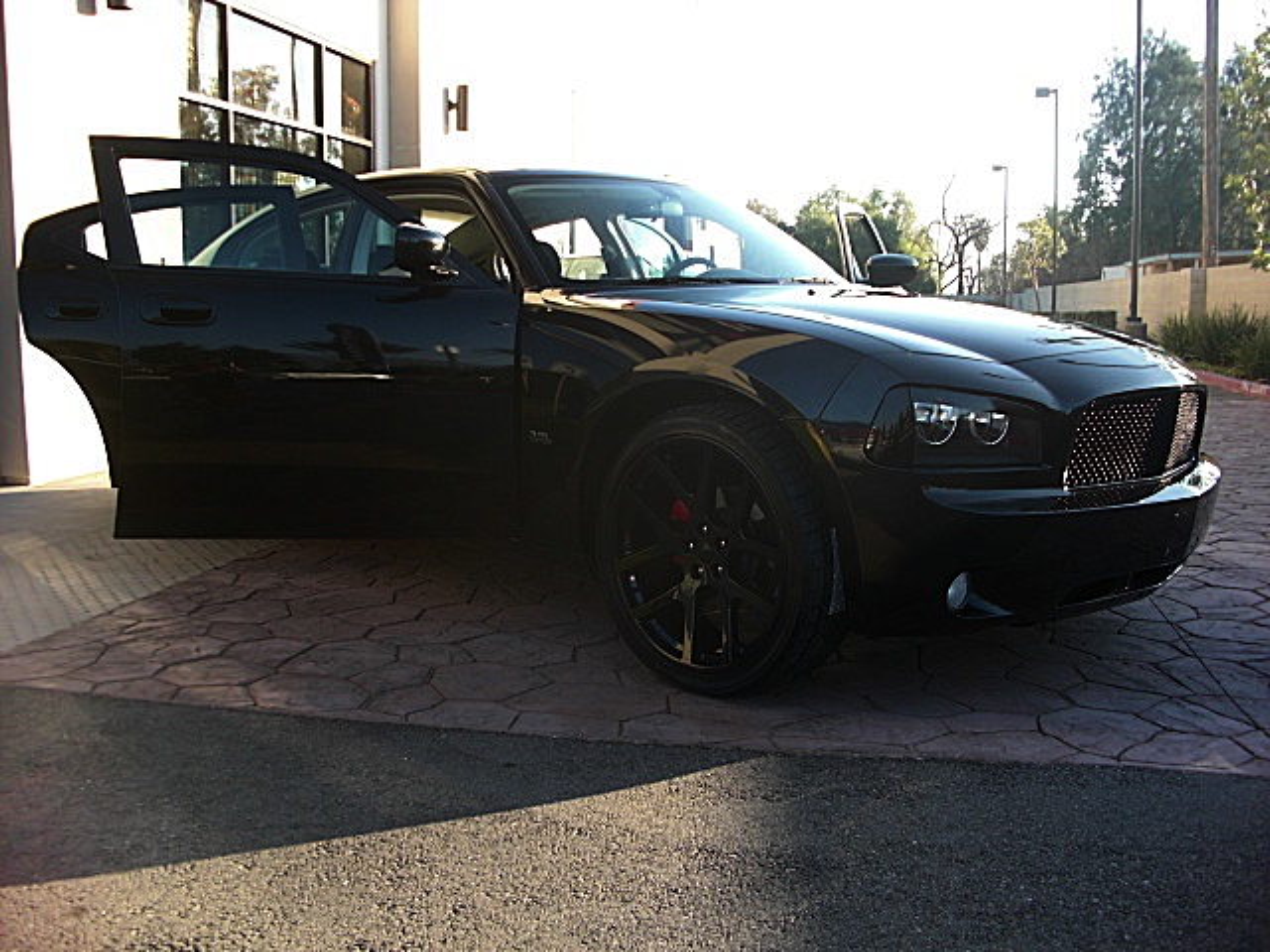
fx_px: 1321
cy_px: 476
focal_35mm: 36
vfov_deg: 39.7
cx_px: 635
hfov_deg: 51.4
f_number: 2.8
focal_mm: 6.3
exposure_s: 1/125
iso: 50
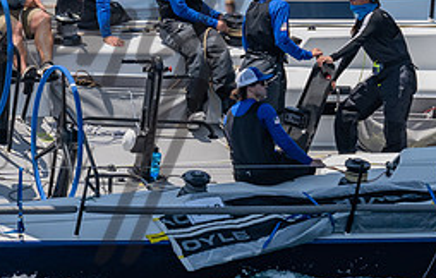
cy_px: -54
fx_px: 16230
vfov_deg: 1.0
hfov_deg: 1.5
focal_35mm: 1358
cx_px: 296
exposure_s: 1/1250
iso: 400
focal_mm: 360
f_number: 6.3
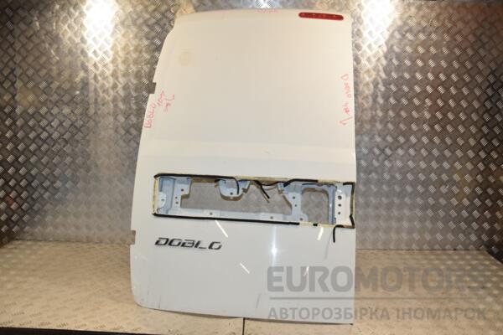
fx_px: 440
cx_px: 252
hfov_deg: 59.5
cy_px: 168
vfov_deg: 41.7
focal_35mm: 32
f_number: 8
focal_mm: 21
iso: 800
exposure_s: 1/200
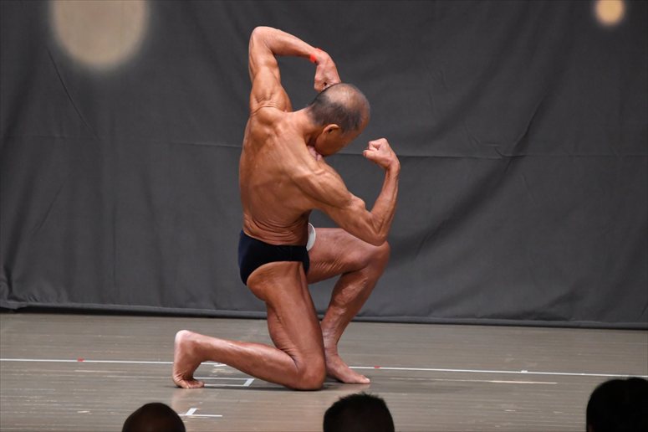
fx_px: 5667
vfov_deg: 4.4
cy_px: 216
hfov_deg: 6.5
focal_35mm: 315
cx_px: 324
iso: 6400
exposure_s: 1/400
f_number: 5.6
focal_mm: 210
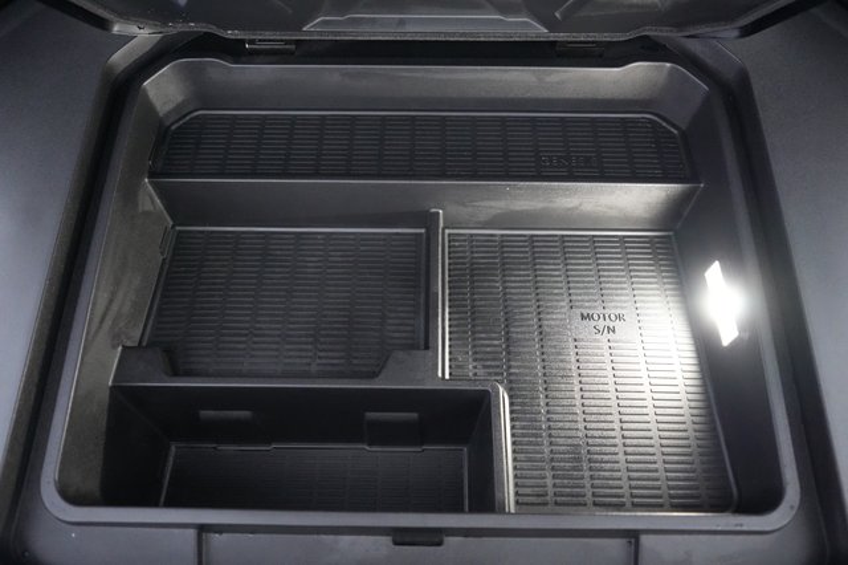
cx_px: 424
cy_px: 282
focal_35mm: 27
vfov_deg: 47.9
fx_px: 636
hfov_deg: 67.4
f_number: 2.8
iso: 12800
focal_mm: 27
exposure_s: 1/60
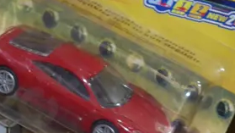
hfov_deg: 11.6
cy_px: 136
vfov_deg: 6.6
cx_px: 16
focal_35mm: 184
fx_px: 1147
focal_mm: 23
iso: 500
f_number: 5.1
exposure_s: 1/60
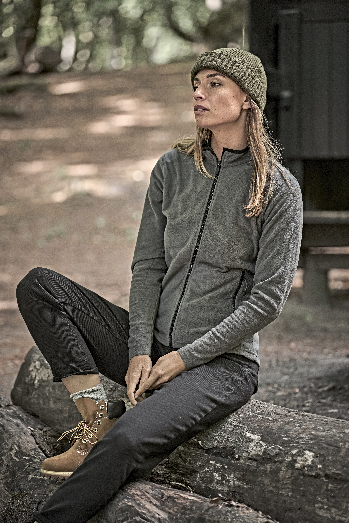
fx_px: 1556
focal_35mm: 107
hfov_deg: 12.8
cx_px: 174
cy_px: 262
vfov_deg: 19.1
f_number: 2.8
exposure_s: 1/320
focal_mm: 107
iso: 1000
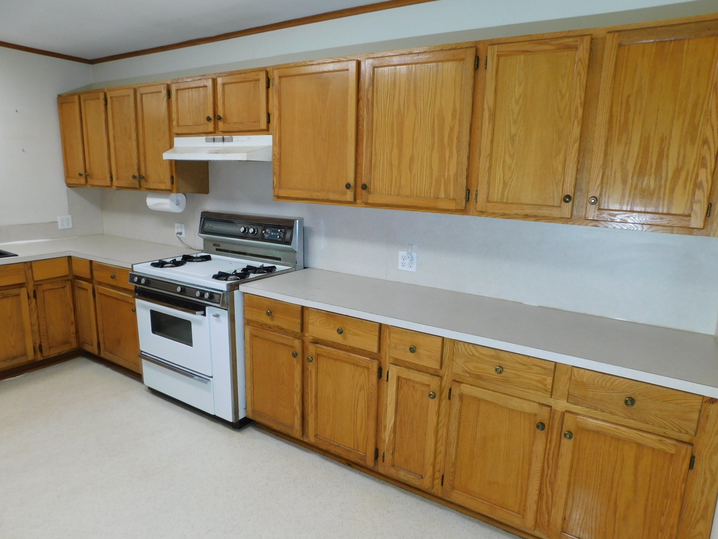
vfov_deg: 58.9
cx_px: 359
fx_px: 477
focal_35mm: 23
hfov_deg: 73.9
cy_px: 270
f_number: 3
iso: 125
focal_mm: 4
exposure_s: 1/30
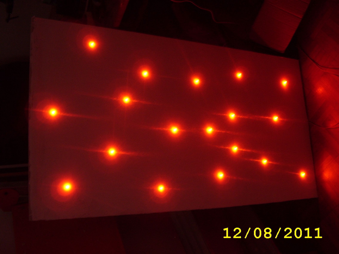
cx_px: 170
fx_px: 294
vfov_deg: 46.8
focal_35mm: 30
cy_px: 127
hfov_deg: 60.0
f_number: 2.9
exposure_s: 1/4
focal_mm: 5.8
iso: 100
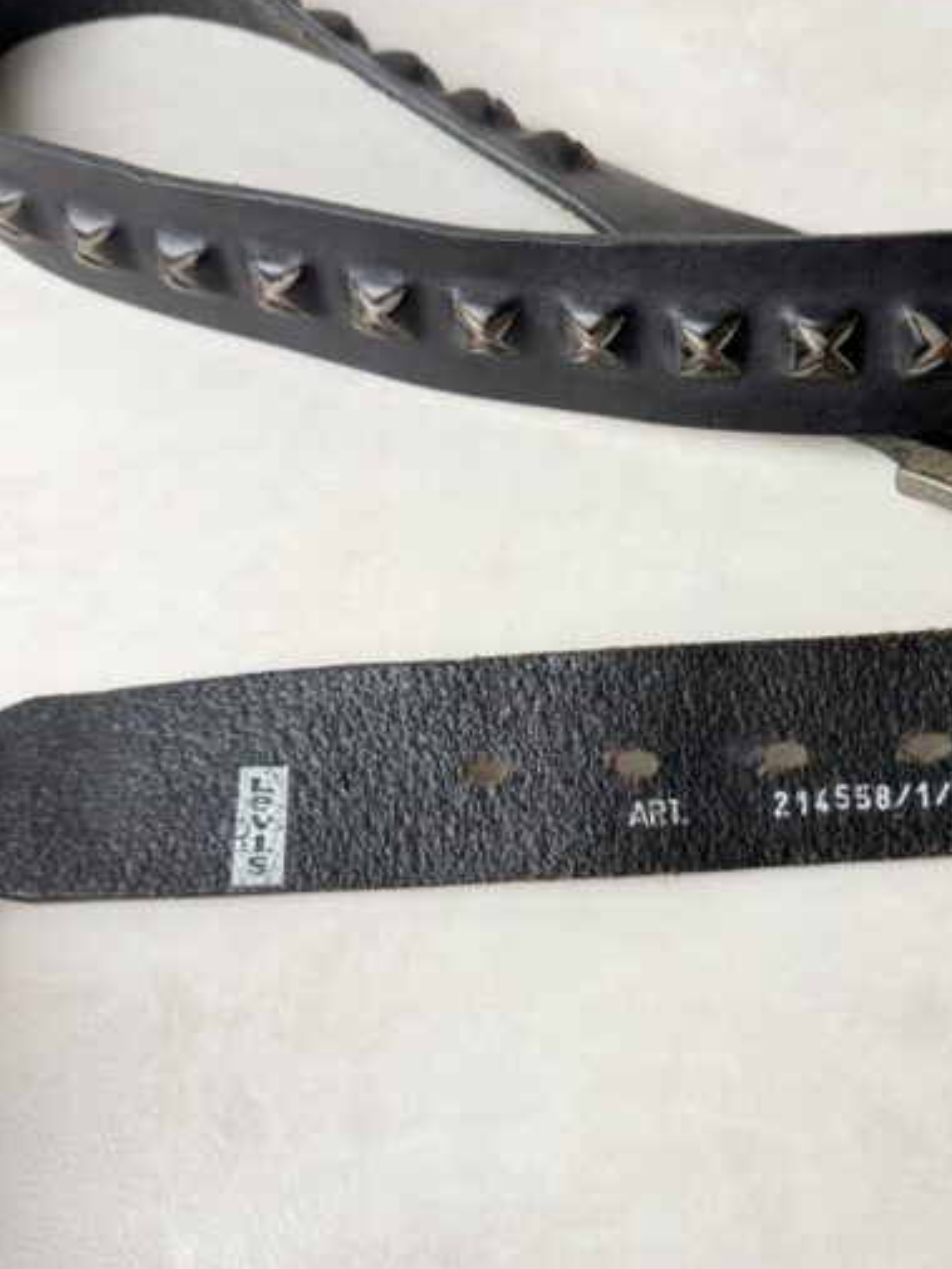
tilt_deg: -60.4
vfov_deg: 49.0
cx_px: 711
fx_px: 1393
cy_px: 651
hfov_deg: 36.9
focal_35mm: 38
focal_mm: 6.76
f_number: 1.78
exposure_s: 1/100
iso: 160
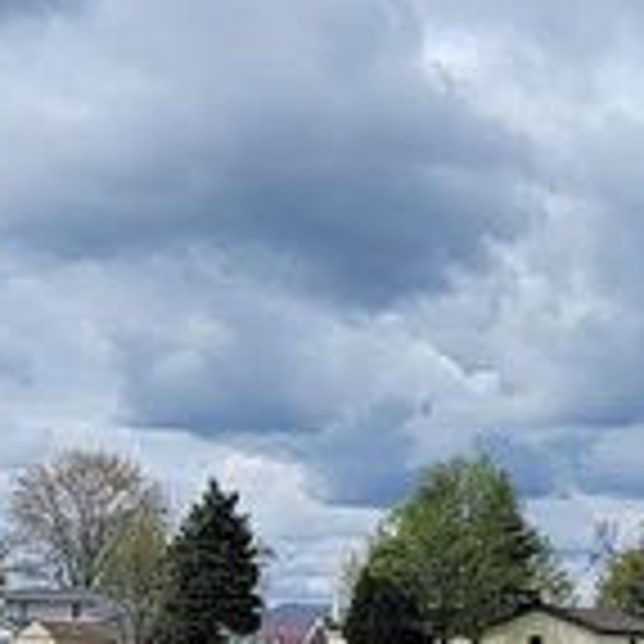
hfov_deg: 20.1
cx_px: 730
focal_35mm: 82
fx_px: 1726
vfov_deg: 21.0
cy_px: 464
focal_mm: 2.2
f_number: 2.2
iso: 50
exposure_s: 1/3540
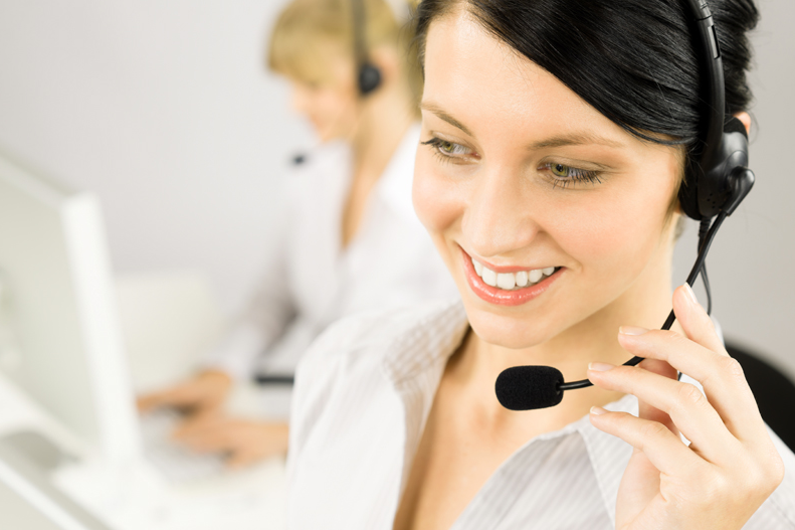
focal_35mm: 86
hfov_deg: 23.6
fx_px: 1899
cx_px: 397
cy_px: 267
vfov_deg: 15.9
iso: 100
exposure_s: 1/200
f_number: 5.6
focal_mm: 85
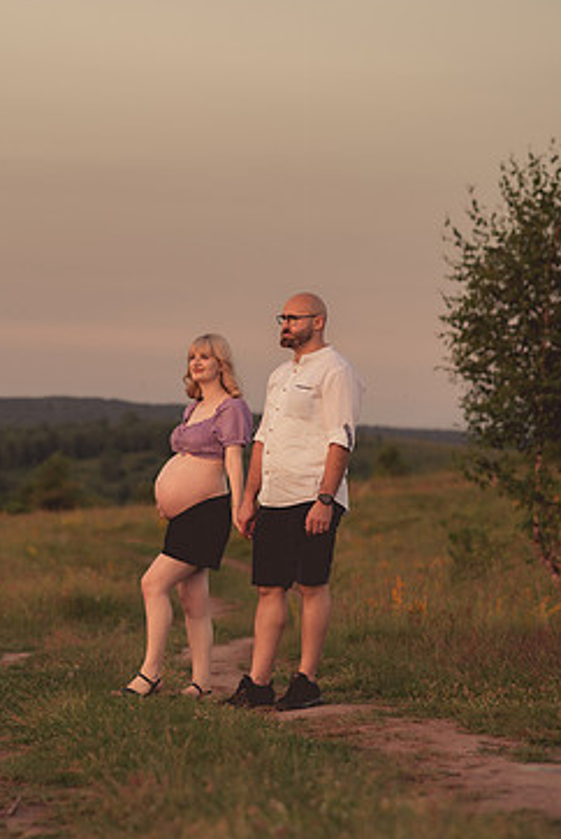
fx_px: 3173
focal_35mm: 136
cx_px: 12
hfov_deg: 10.0
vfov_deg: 15.1
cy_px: 415
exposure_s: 1/500
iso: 400
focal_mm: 85
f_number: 2.8
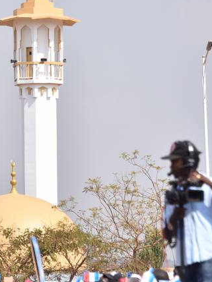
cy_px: 128
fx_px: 3119
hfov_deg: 3.9
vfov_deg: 5.2
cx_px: -21
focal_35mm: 382
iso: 500
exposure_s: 1/1600
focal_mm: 170
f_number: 6.3
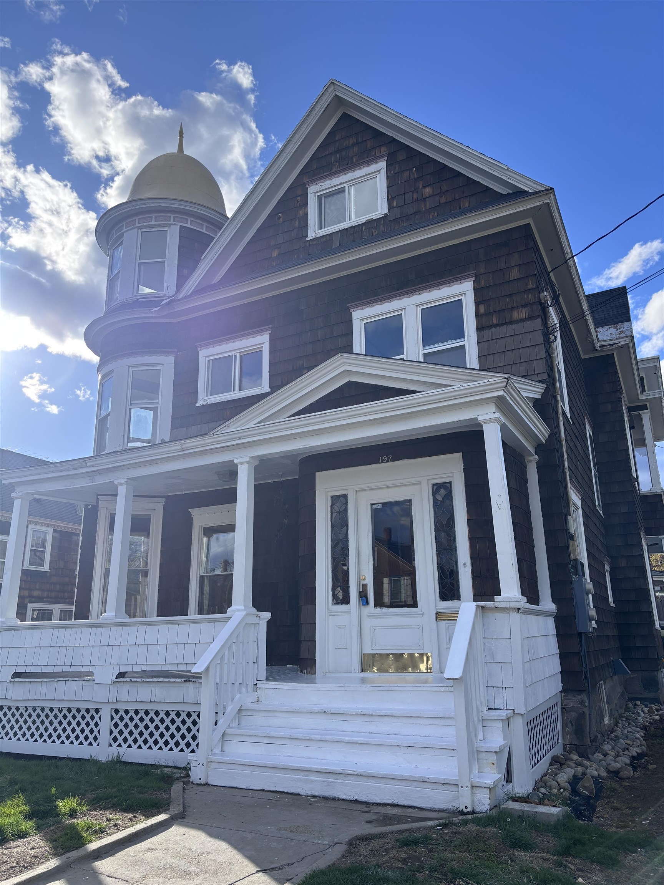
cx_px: 332
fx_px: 665
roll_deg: +0.6
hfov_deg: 53.1
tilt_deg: +15.2
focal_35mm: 26
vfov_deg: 67.3
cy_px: 442
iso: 50
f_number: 1.6
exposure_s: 1/2571
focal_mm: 5.96
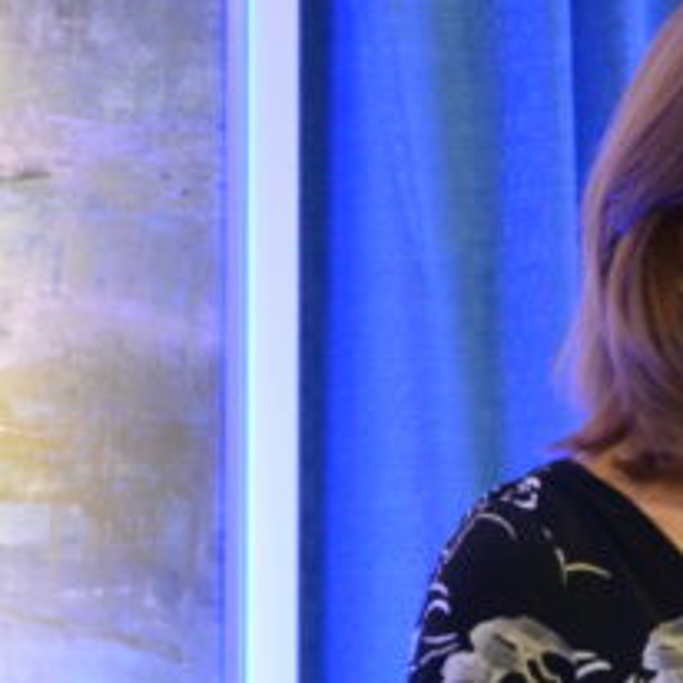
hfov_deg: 3.4
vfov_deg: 3.4
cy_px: 671
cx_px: 633
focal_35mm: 521
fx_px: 11630
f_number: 4.5
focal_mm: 110
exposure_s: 1/40
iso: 3200
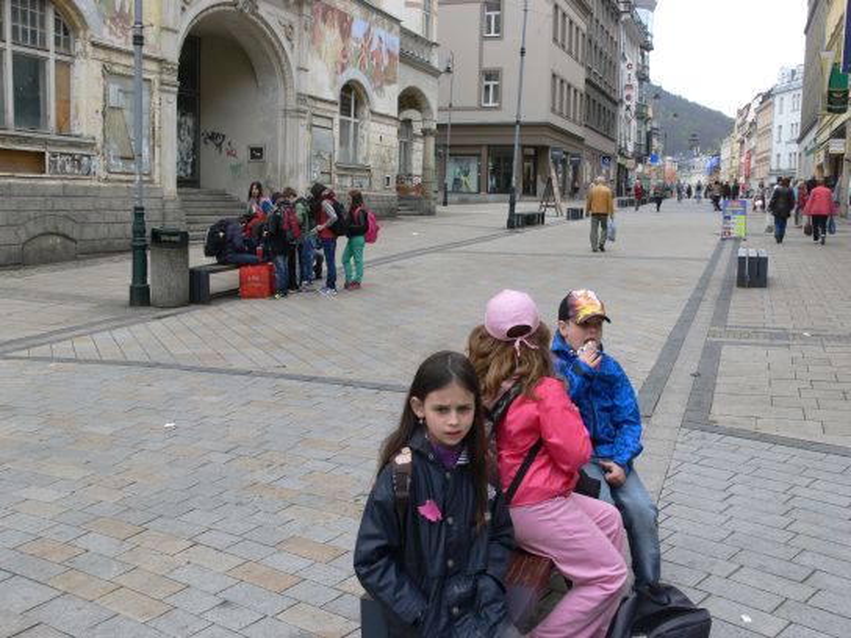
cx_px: 426
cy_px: 319
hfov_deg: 52.6
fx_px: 860
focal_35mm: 35
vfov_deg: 40.7
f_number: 5.6
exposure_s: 1/125
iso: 100
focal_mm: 7.4
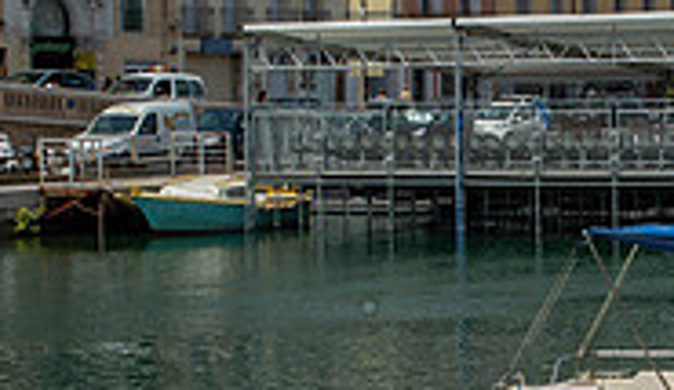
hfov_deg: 14.7
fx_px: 2591
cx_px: 591
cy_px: 219
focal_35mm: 144
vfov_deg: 8.6
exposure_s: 1/80
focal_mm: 35
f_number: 16
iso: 100
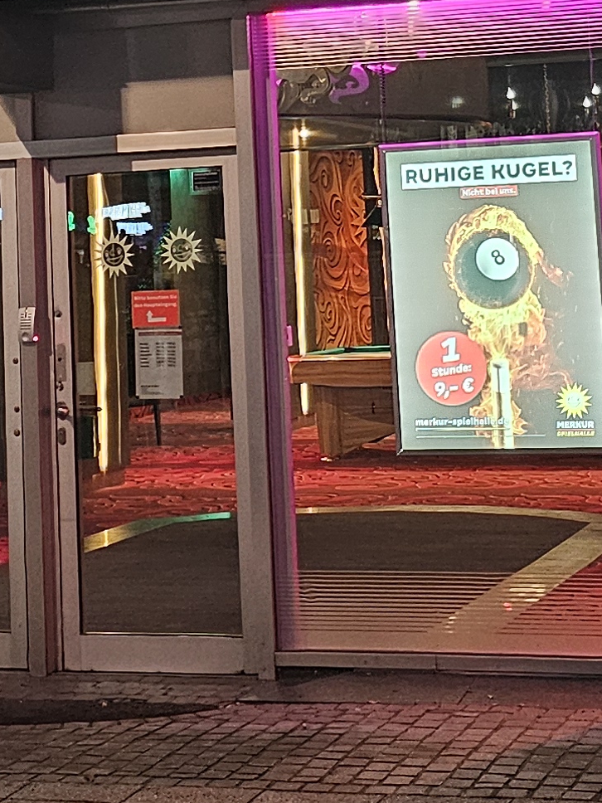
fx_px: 2203
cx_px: 211
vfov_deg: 20.2
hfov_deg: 15.5
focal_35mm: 95
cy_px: 64
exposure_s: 1/50
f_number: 1.7
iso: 640
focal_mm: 6.3
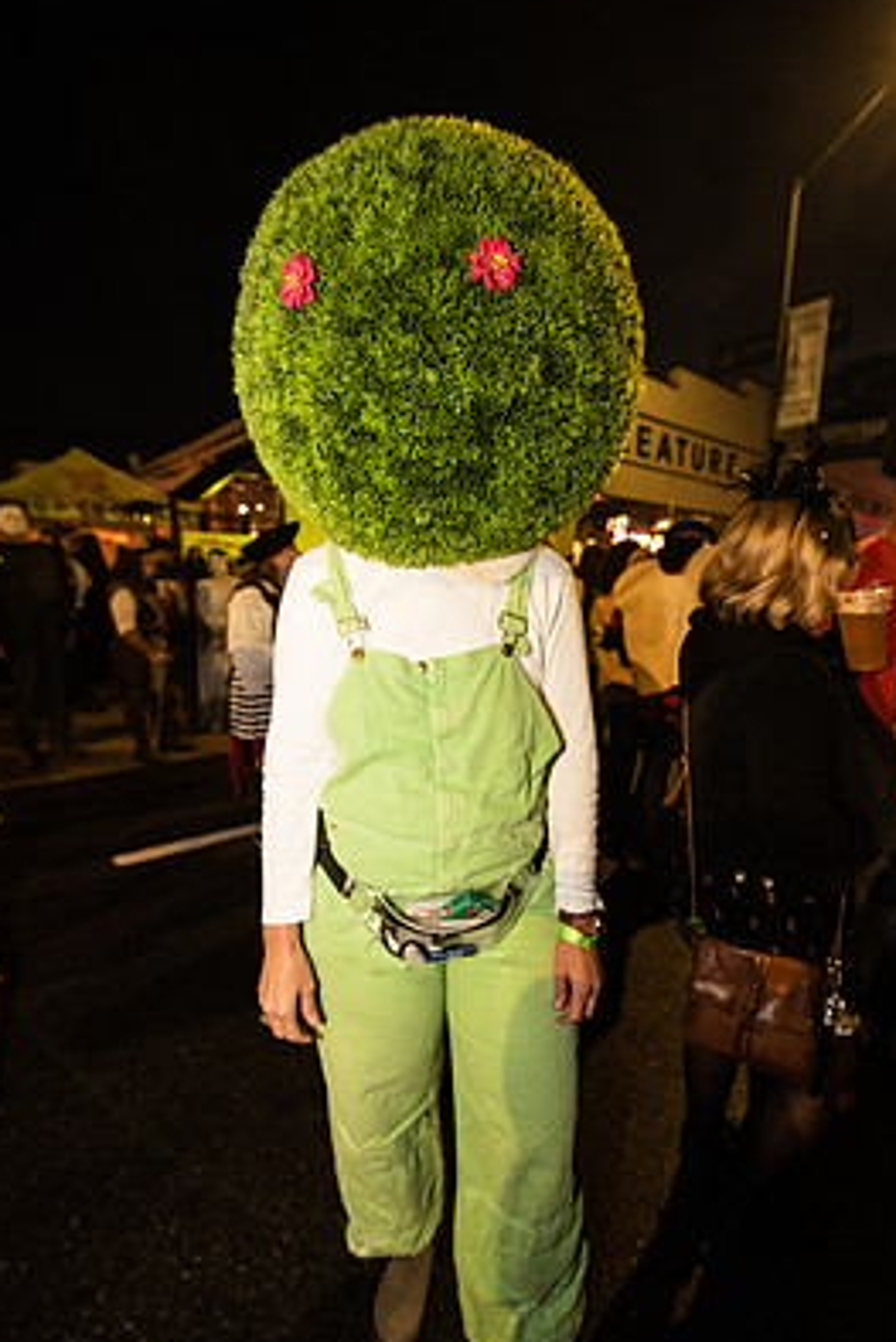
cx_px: 494
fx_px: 597
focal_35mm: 16
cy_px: 715
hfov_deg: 73.6
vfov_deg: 96.6
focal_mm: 14
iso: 2000
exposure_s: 1/80
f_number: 3.5
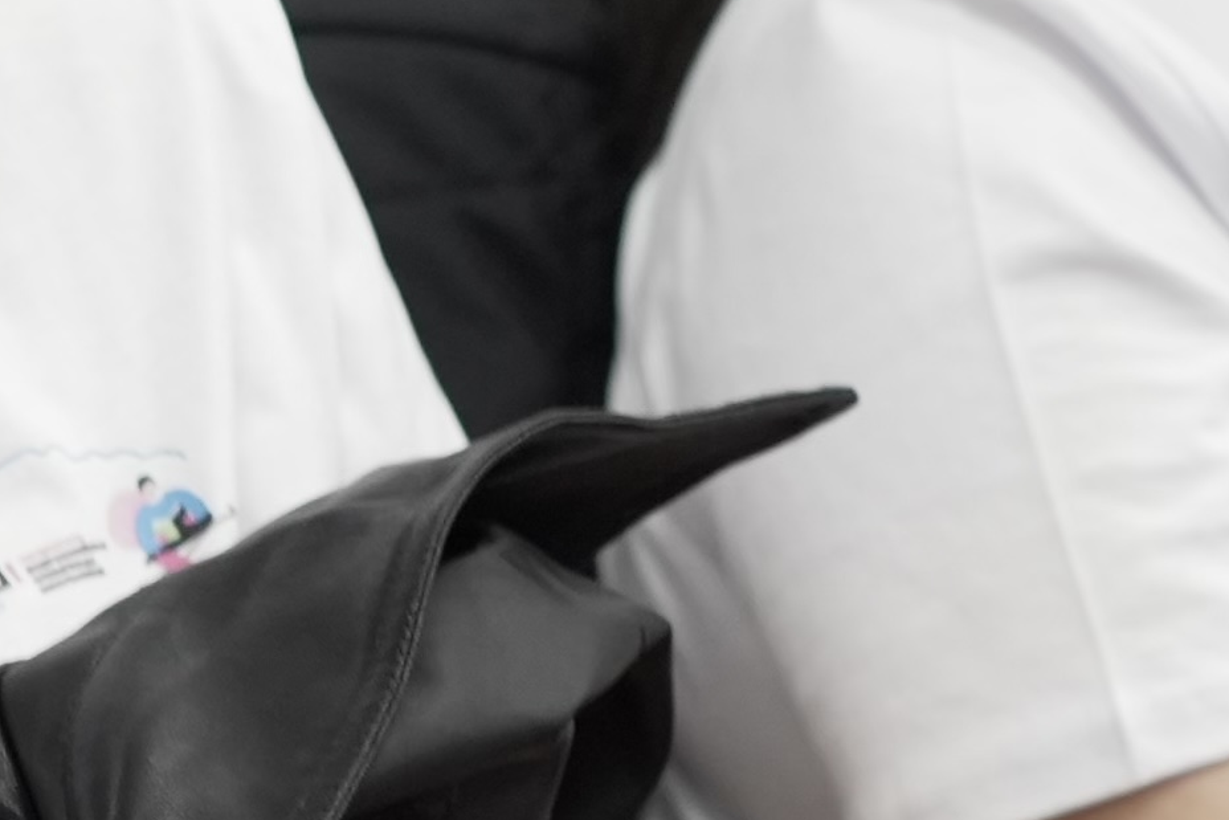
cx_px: 454
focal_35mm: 225
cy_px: -592
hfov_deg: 9.1
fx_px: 7682
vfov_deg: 6.0
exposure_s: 1/80
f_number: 2.2
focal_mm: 50
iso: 640
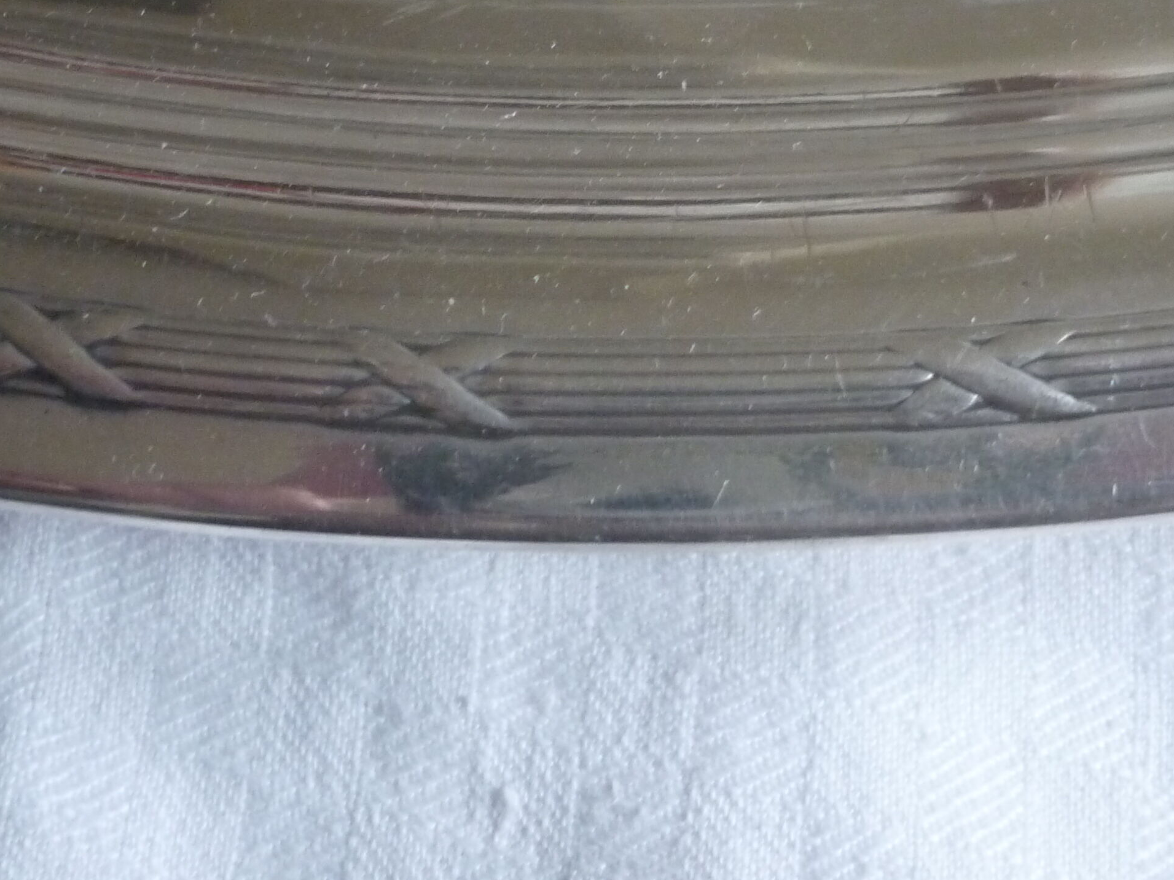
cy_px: 195
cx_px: 725
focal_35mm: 63
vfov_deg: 23.0
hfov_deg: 30.6
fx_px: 2137
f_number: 2.8
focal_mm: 5.5
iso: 320
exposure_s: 1/30
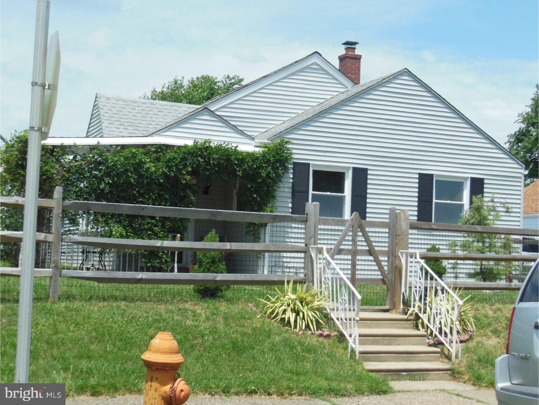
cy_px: 202
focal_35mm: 60
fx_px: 934
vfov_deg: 24.4
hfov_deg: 32.2
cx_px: 270
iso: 125
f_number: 5
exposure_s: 1/640
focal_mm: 10.7
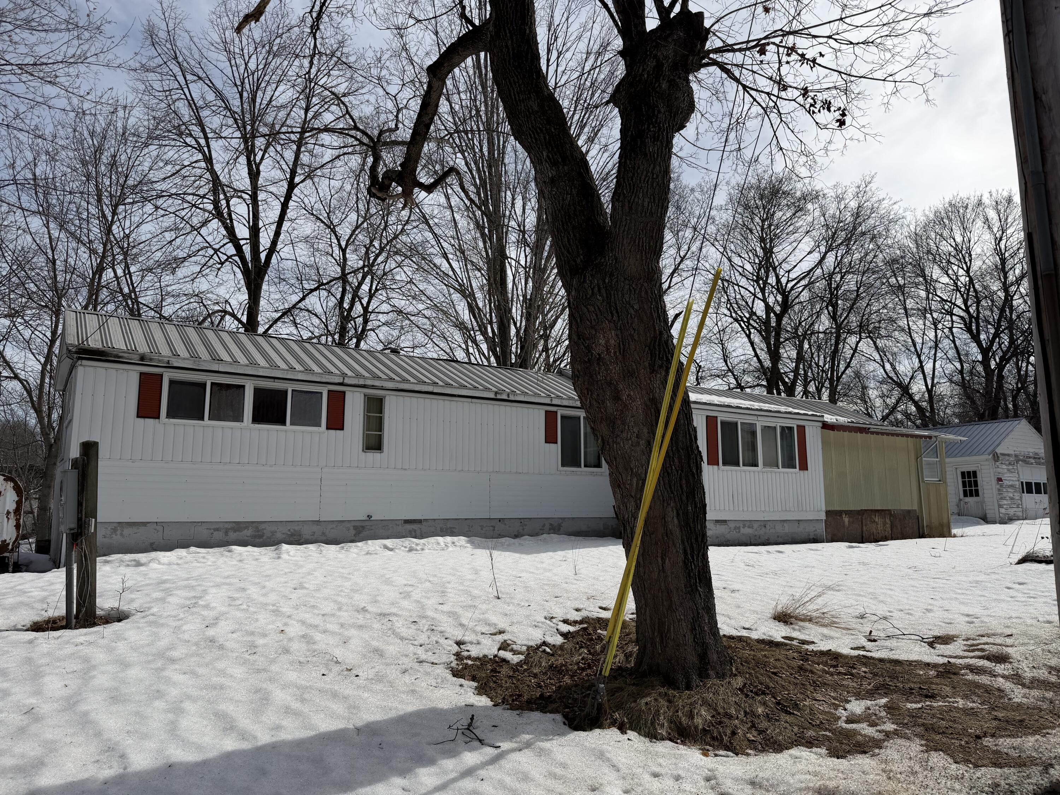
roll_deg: +0.6
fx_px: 735
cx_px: 530
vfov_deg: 56.8
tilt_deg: +8.7
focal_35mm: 24
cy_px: 398
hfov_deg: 71.6
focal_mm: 6.76
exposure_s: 1/10309
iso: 80
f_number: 1.78
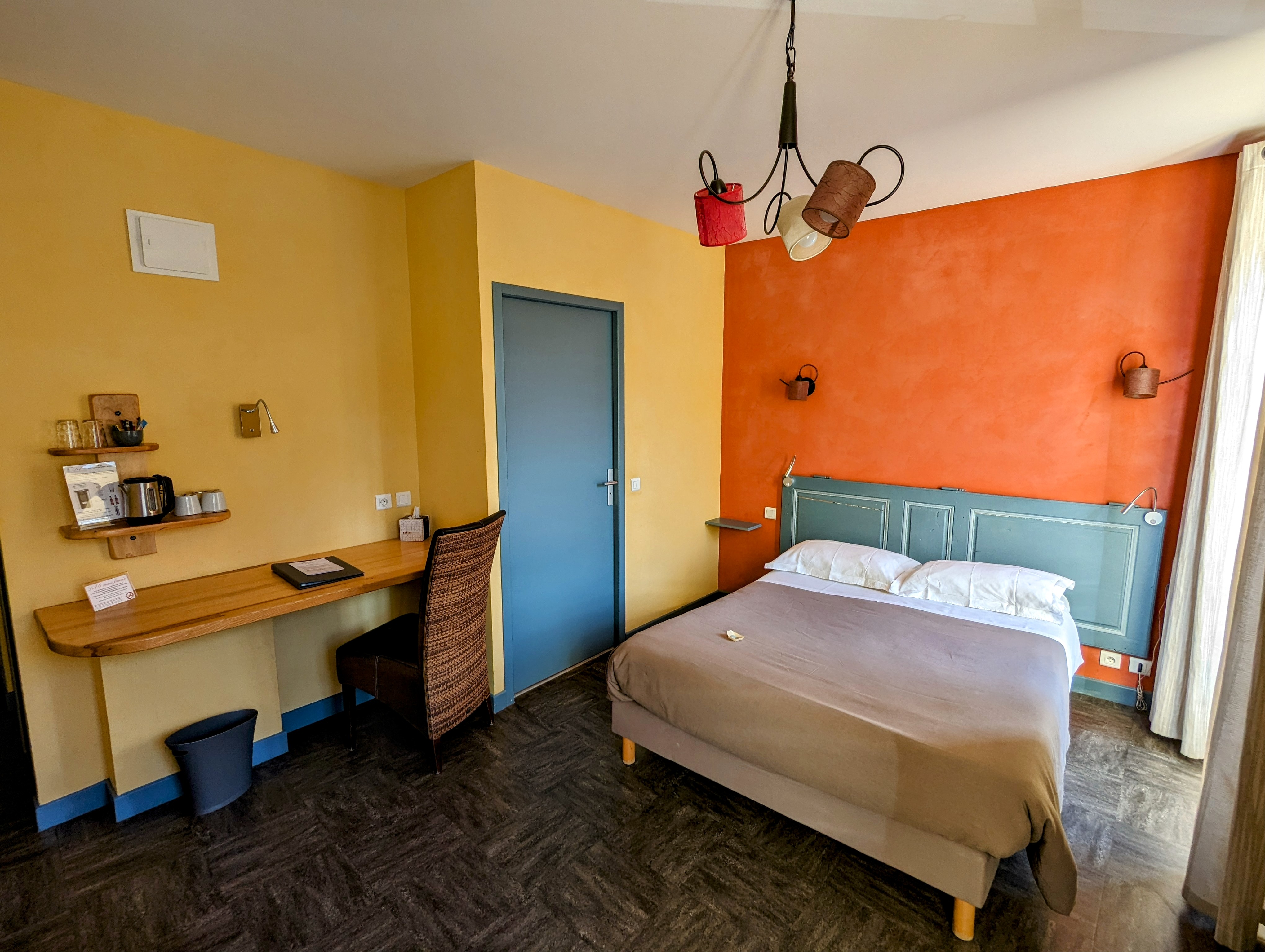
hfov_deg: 94.4
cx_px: 632
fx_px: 586
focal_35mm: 16
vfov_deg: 78.2
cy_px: 476
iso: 30
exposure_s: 1/68.6
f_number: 2.2
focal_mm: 2.35
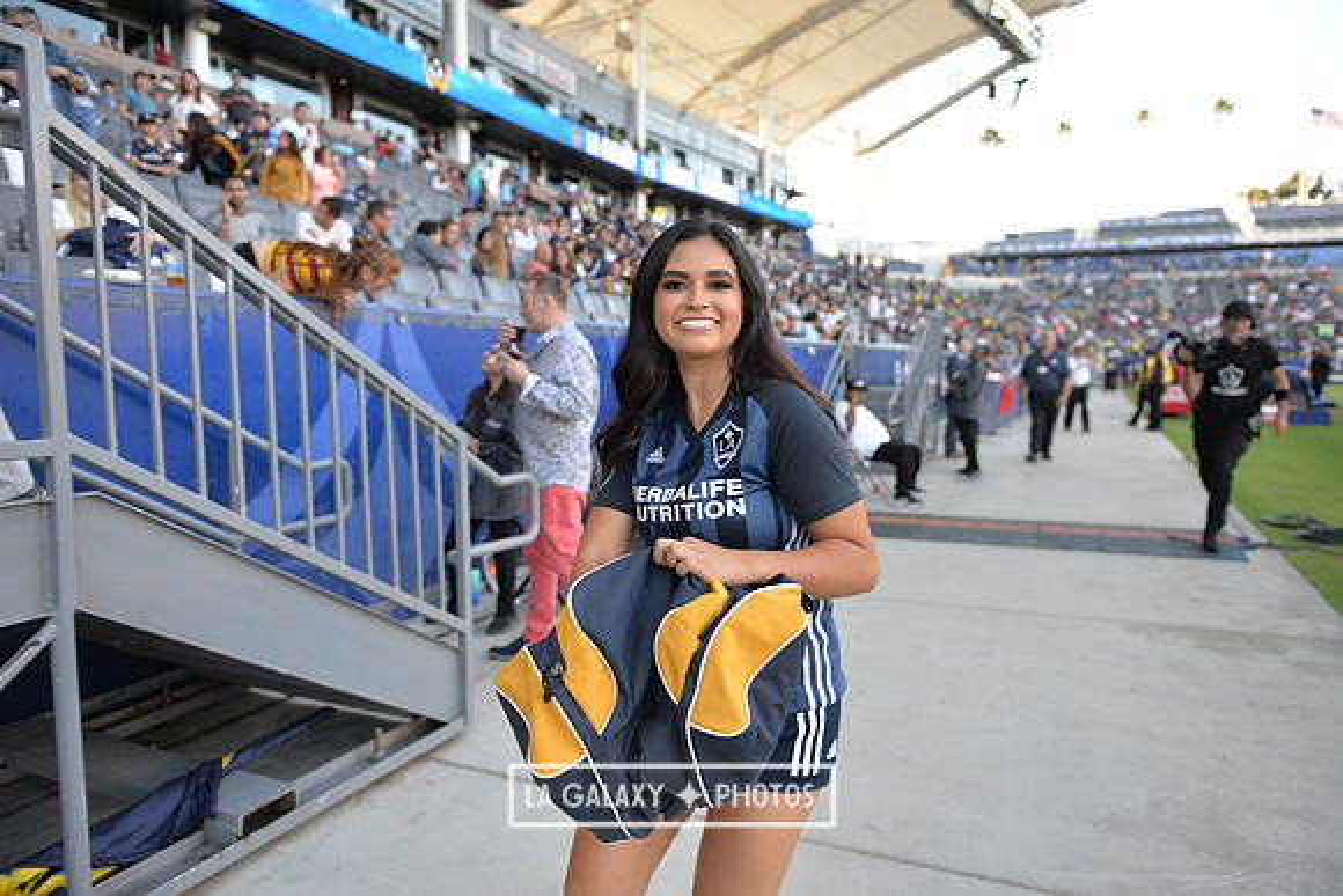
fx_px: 896
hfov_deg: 73.7
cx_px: 672
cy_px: 448
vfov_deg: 53.2
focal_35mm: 24
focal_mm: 24
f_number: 2.8
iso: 640
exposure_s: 1/640
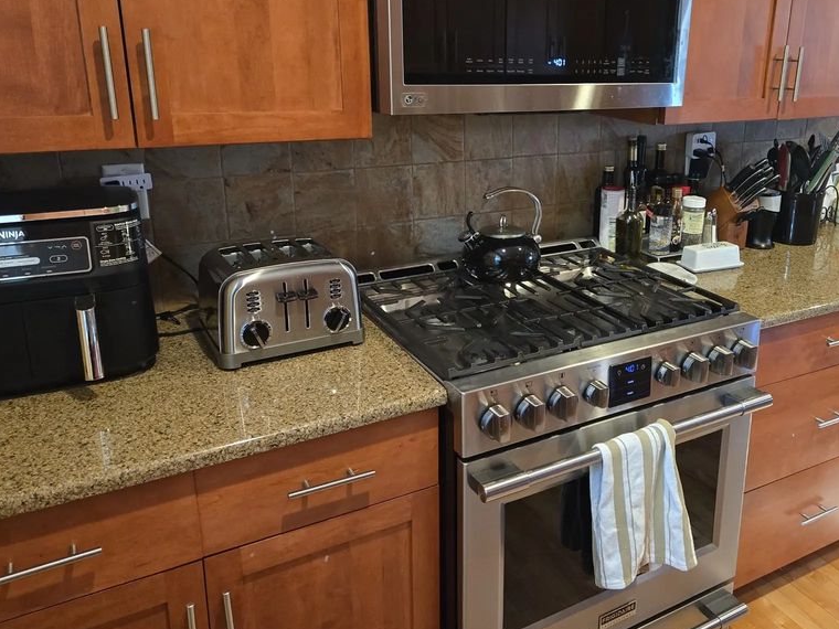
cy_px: 257
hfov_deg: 57.4
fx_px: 751
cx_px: 543
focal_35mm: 31
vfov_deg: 45.2
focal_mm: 5.4
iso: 640
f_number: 1.8
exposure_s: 1/60
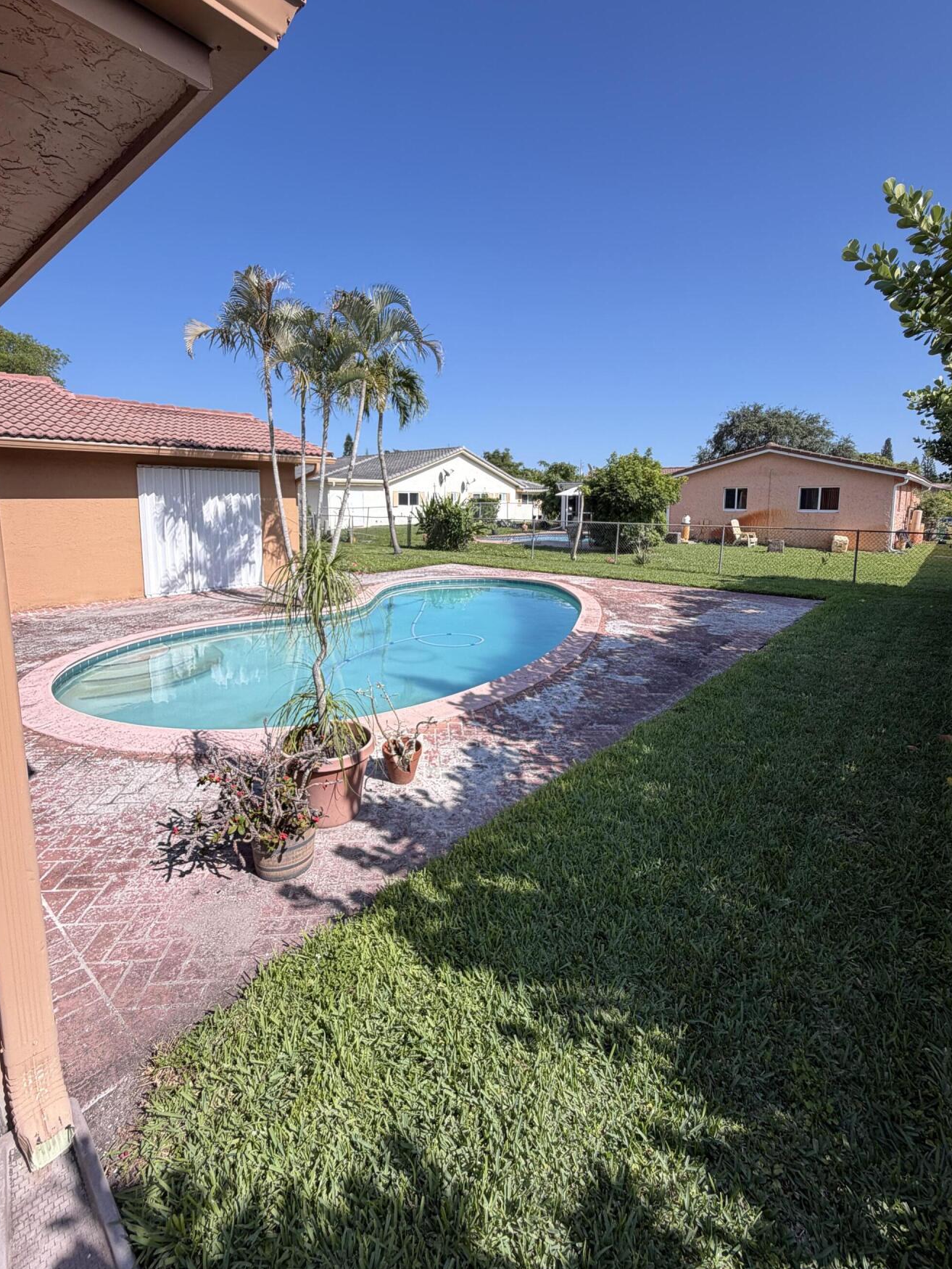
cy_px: 574
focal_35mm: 16
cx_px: 468
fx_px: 587
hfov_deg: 78.1
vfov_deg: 94.2
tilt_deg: -6.1
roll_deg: +0.0
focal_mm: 2.22
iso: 50
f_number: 2.2
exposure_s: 1/303
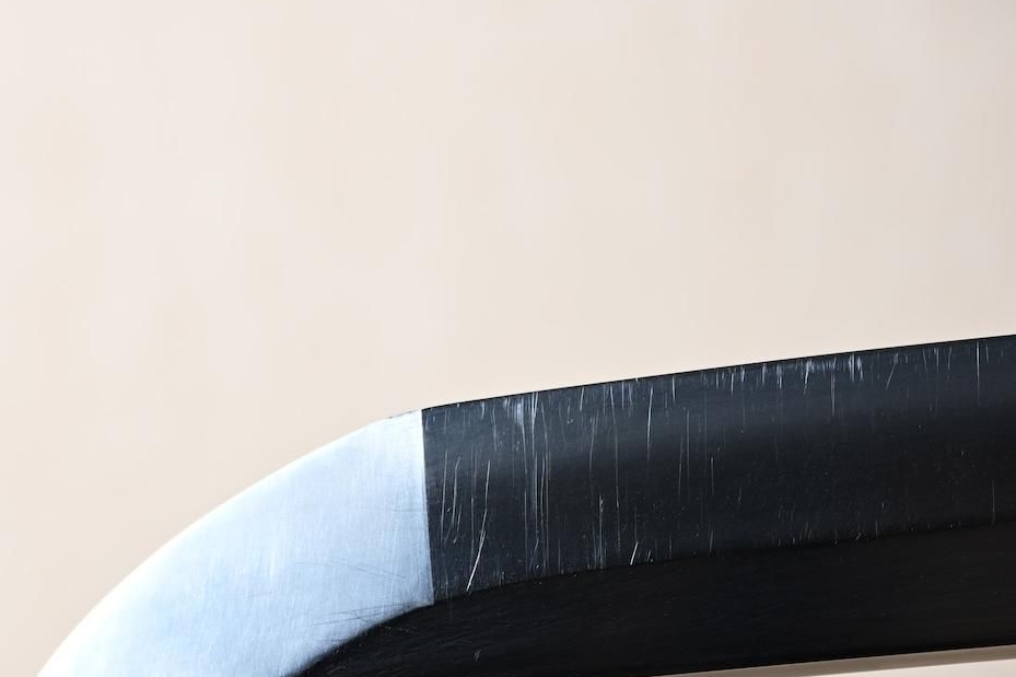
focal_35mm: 206
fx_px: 5805
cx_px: 432
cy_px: 481
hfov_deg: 10.0
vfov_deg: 6.7
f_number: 5.6
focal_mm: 91
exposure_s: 1/2
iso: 100
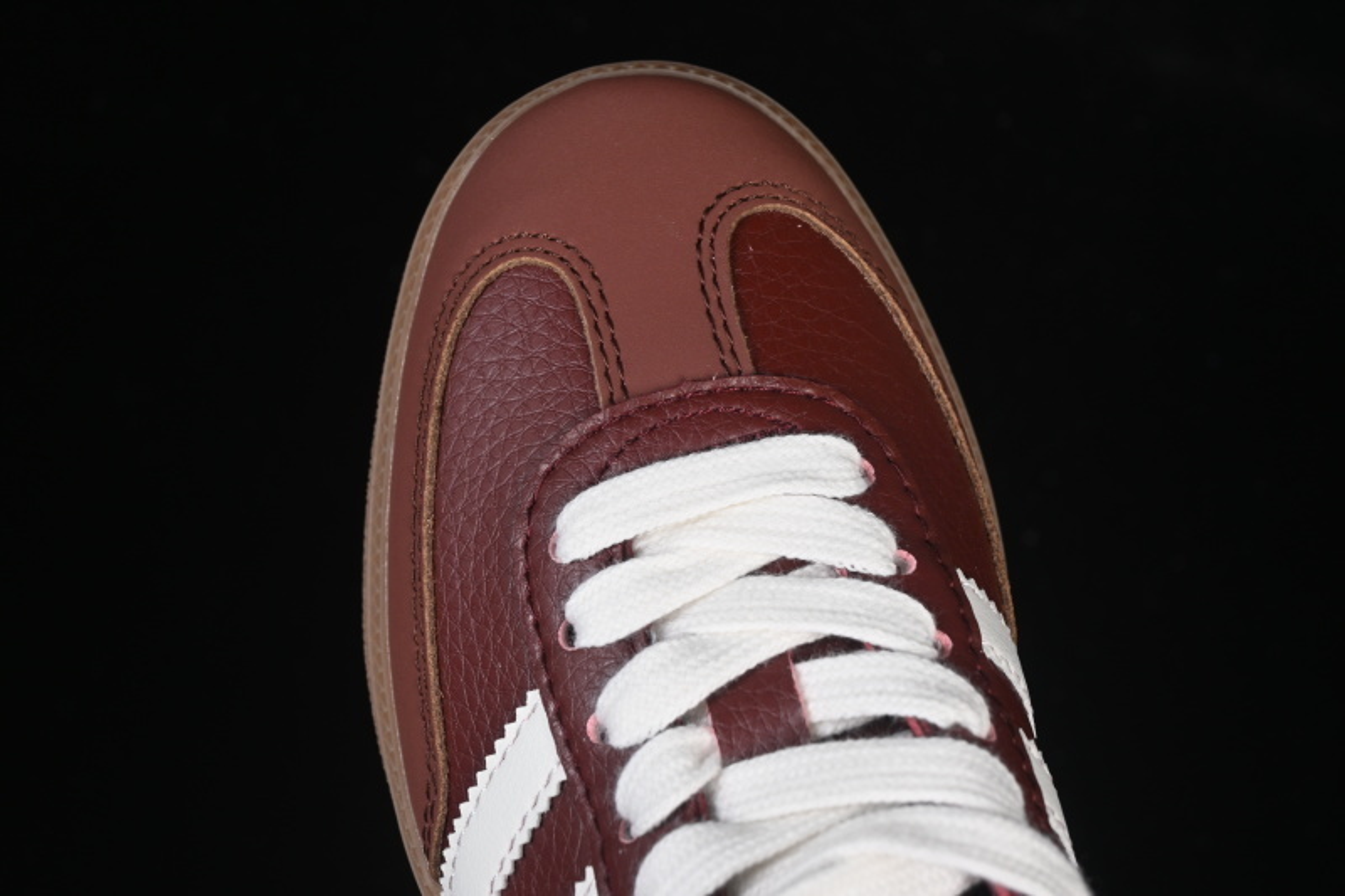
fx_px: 2801
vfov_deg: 18.2
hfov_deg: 27.0
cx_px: 672
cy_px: 448
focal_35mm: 75
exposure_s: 1/60
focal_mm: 50
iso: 160
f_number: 7.1
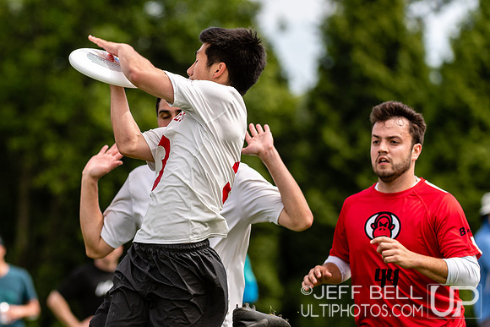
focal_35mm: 423
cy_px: 146
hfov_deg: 4.9
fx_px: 5755
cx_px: 196
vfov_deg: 3.3
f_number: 4
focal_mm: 200
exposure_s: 1/1250
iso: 160
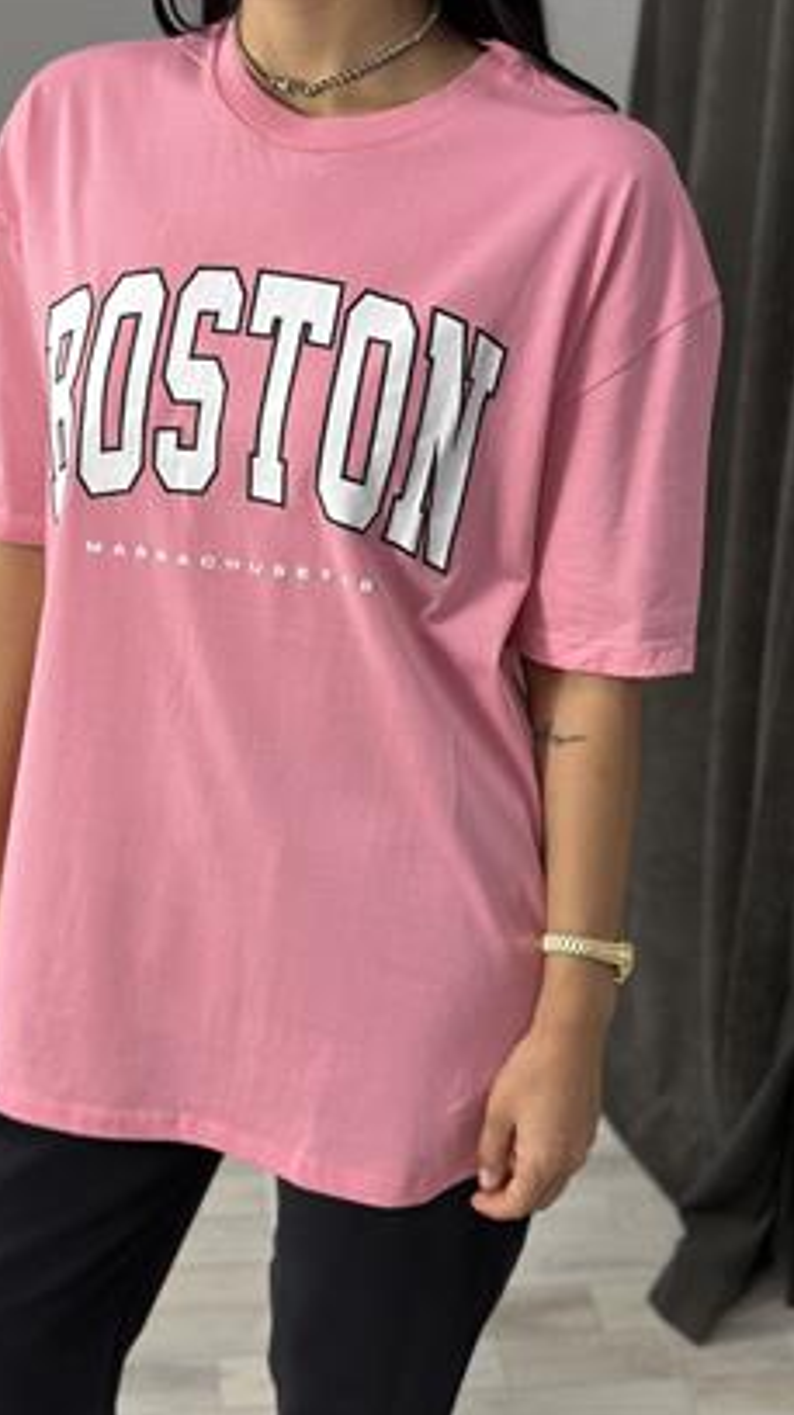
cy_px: 702
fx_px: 1987
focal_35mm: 53
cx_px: 291
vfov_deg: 39.2
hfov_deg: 22.5
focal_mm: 6.86
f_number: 1.78
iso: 80
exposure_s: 1/100
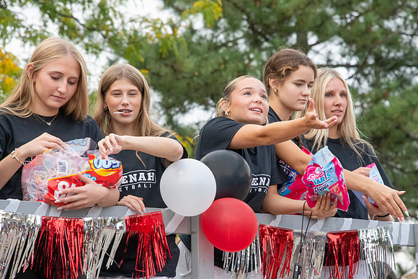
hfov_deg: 8.2
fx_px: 2903
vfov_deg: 5.5
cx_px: 209
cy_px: 140
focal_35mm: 250
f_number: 11
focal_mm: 250
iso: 3200
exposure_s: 1/320
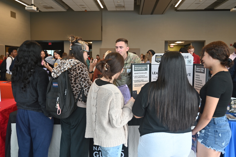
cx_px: 118
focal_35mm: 30
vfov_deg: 43.5
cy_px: 78
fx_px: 197
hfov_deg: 62.0
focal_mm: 30
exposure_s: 1/200
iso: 400
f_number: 2.8
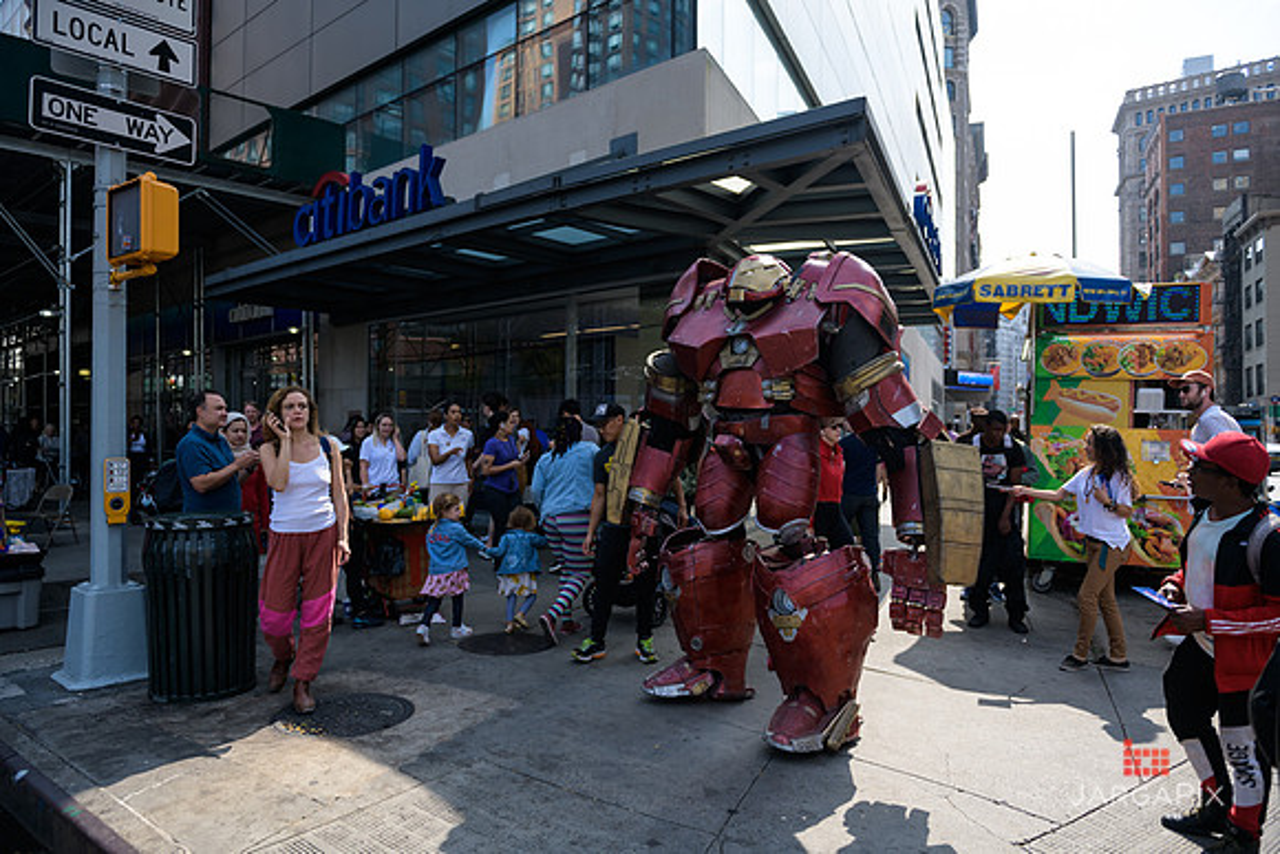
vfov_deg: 53.2
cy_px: 427
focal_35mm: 24
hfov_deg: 73.7
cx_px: 640
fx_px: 853
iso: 200
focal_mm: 24
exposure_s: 1/2000
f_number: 3.2
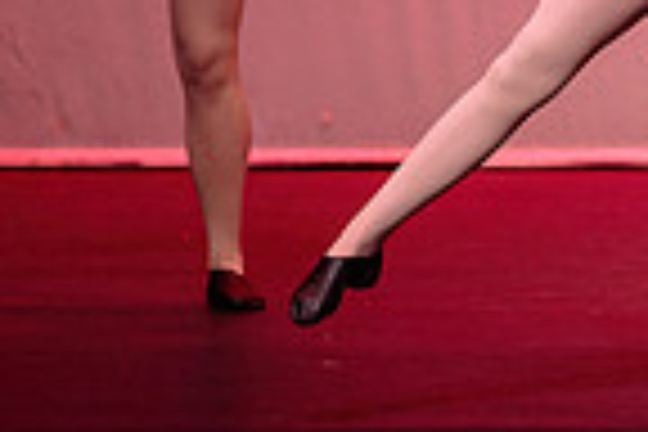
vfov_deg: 2.4
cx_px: 1191
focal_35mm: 582
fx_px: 10475
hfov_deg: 3.5
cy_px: -62
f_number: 2.8
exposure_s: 1/500
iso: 1250
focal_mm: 135
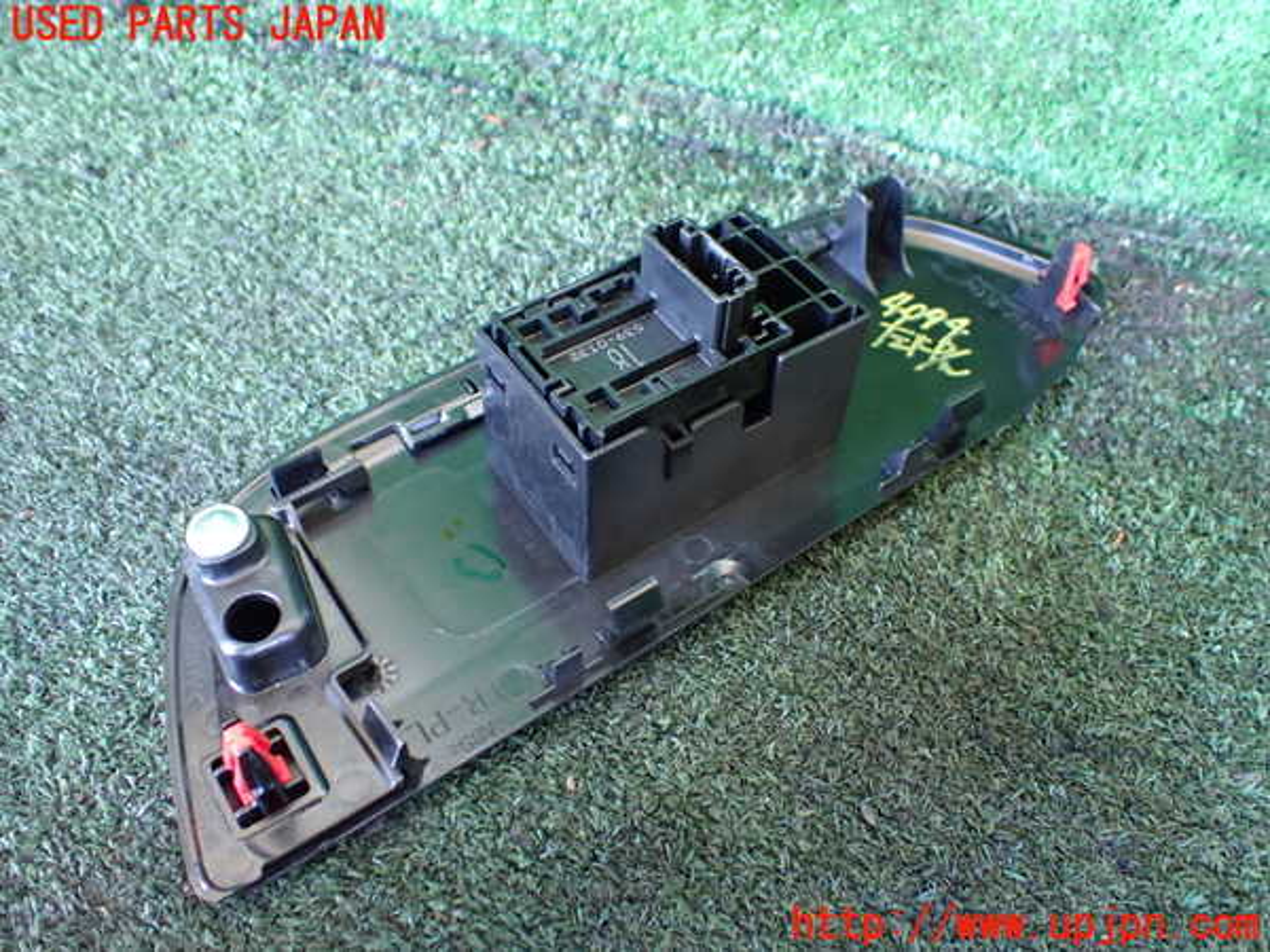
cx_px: 635
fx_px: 1101
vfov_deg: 46.8
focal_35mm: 30
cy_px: 476
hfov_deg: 60.0
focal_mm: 5.4
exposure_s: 1/30
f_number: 2.3
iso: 1000
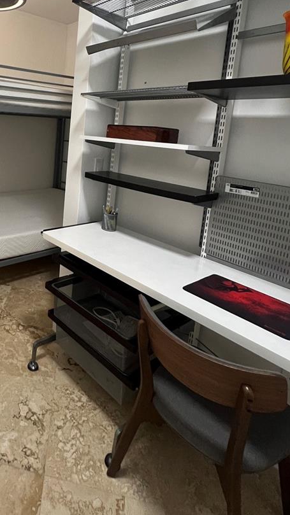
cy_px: 169
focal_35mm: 21
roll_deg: -3.1
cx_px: 22
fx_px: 287
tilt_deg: -7.9
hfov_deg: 47.4
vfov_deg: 80.8
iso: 500
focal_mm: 1.57
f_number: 1.8
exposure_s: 1/60
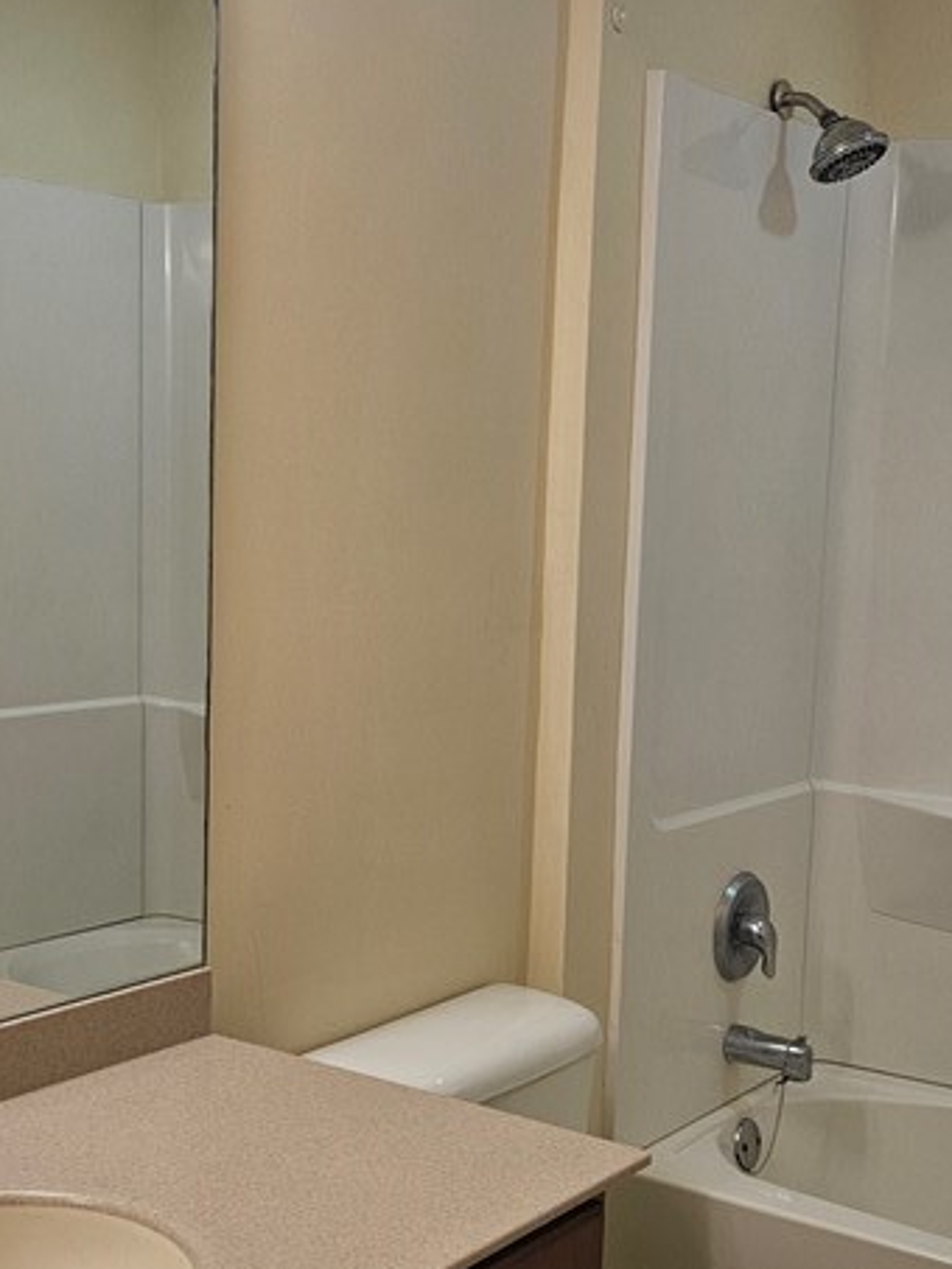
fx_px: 1906
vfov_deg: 36.6
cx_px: 378
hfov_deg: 28.0
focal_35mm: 52
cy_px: 773
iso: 125
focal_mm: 5.4
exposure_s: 1/120
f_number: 1.8
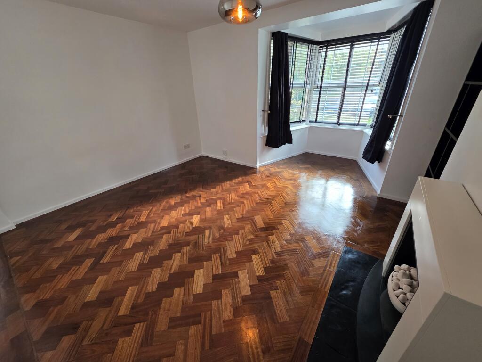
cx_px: 241
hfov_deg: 106.2
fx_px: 181
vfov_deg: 89.9
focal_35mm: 13
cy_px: 181
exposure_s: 1/100
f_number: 1.9
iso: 160
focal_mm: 2.2
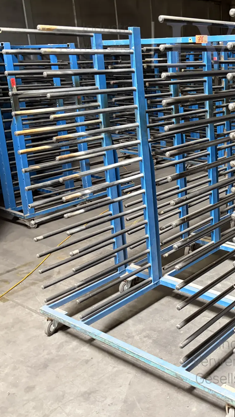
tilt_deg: -19.3
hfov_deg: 27.3
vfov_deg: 49.4
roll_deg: +0.7
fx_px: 454
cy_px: 203
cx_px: 238
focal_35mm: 41
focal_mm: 5.96
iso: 640
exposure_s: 1/25
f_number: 1.6
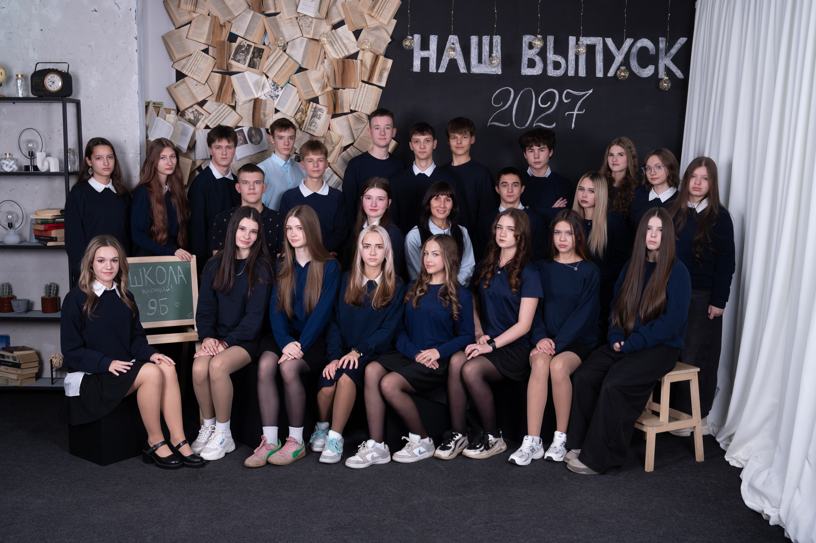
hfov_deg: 49.6
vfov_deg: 34.2
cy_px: 272
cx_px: 408
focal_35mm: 39
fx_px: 883
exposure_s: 1/100
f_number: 7.1
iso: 160
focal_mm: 39
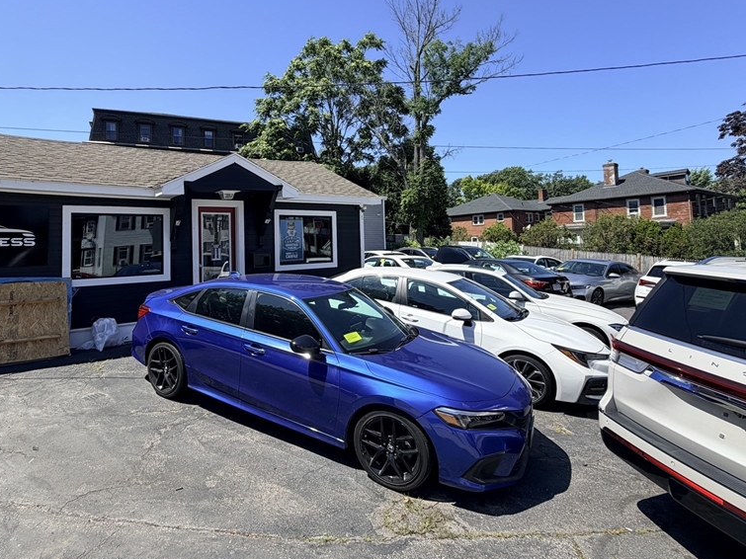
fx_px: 409
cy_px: 225
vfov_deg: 68.0
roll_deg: +2.1
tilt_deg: +2.8
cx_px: 319
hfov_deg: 84.1
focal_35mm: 19
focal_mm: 2.22
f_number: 2.2
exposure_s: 1/770
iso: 32
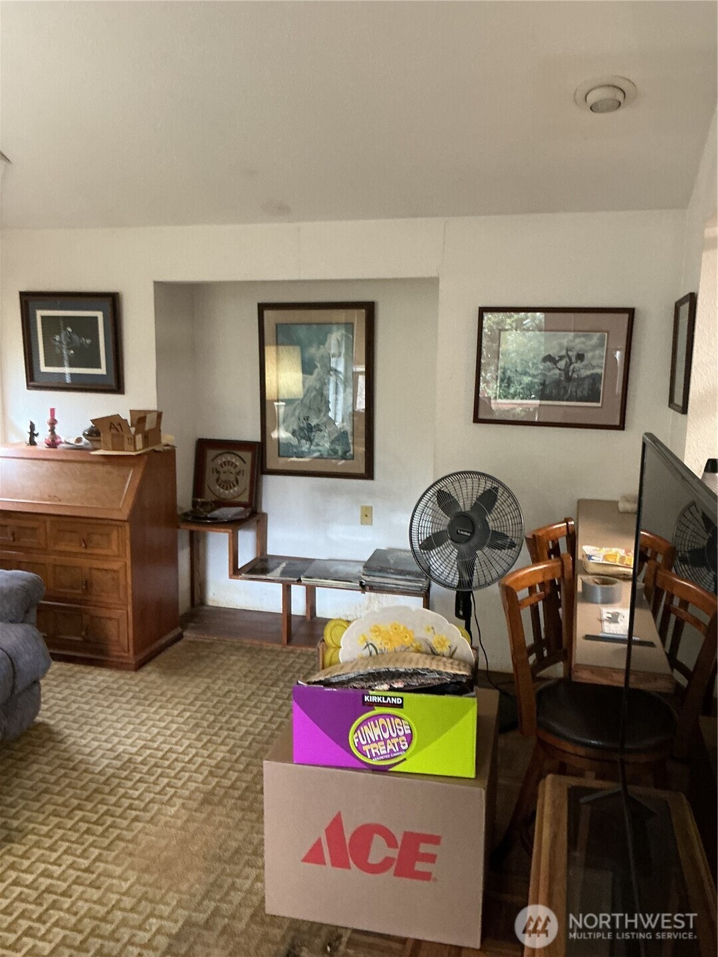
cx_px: 359
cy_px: 478
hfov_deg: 48.2
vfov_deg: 61.7
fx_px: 802
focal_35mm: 29
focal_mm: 3
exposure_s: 1/30
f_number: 1.8
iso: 250
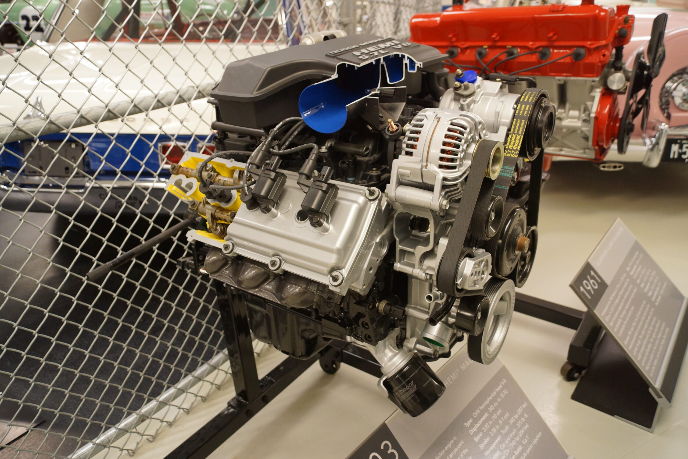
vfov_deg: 47.9
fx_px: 516
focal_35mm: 27
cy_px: 230
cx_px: 344
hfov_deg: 67.4
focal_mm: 18
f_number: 4
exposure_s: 1/60
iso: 640
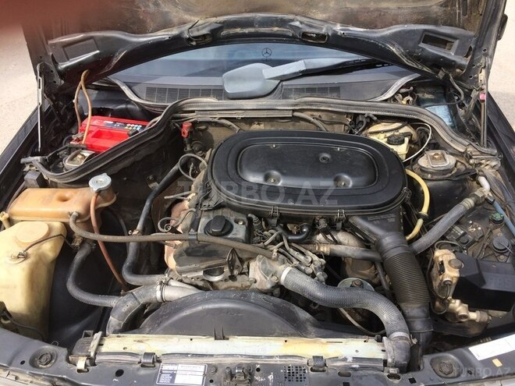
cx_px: 258
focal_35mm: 29
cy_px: 193
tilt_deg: -39.0
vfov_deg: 48.2
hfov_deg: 61.7
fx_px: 431
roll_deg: -0.2
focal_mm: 4.15
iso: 32
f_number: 2.2
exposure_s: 1/562
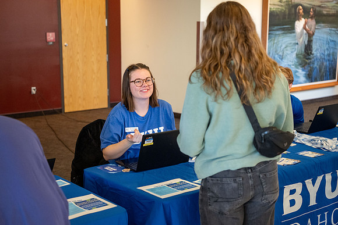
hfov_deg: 39.4
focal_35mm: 50
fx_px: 472
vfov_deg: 26.9
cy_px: 125
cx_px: 165
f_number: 2.8
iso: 1250
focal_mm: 45
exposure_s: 1/160
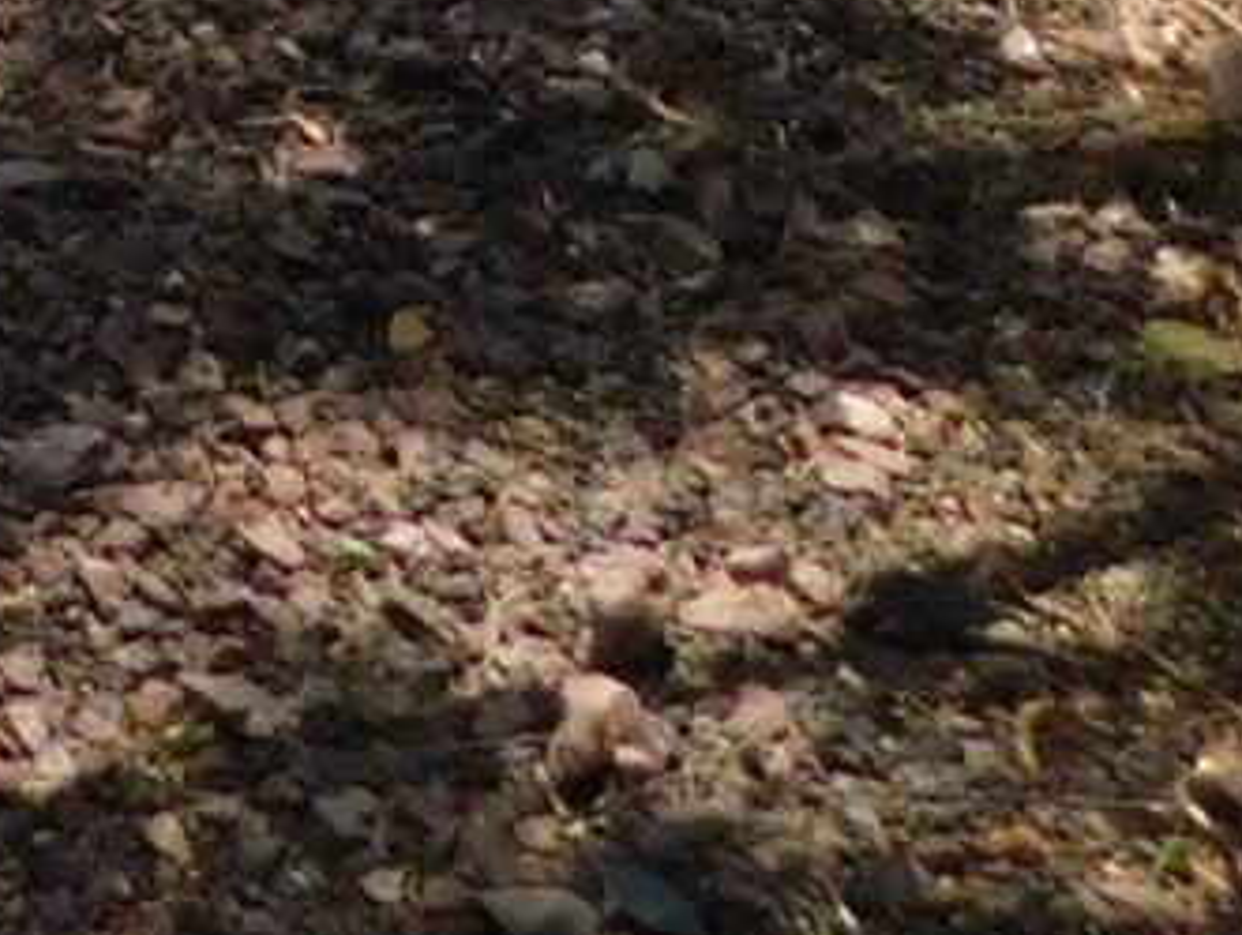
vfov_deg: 8.4
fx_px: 5316
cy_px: -1862
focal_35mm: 148
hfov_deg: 11.4
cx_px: -1578
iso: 125
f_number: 3
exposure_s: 1/1000
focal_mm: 4
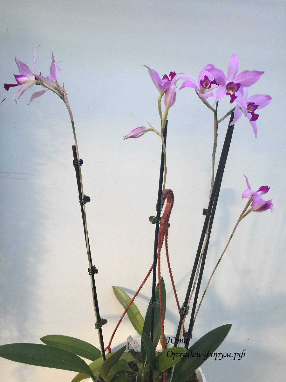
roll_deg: -5.4
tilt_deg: -15.3
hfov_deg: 48.2
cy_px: 191
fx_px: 319
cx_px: 143
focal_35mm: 29
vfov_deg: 61.7
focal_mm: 4.15
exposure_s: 1/33
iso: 64
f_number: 2.2
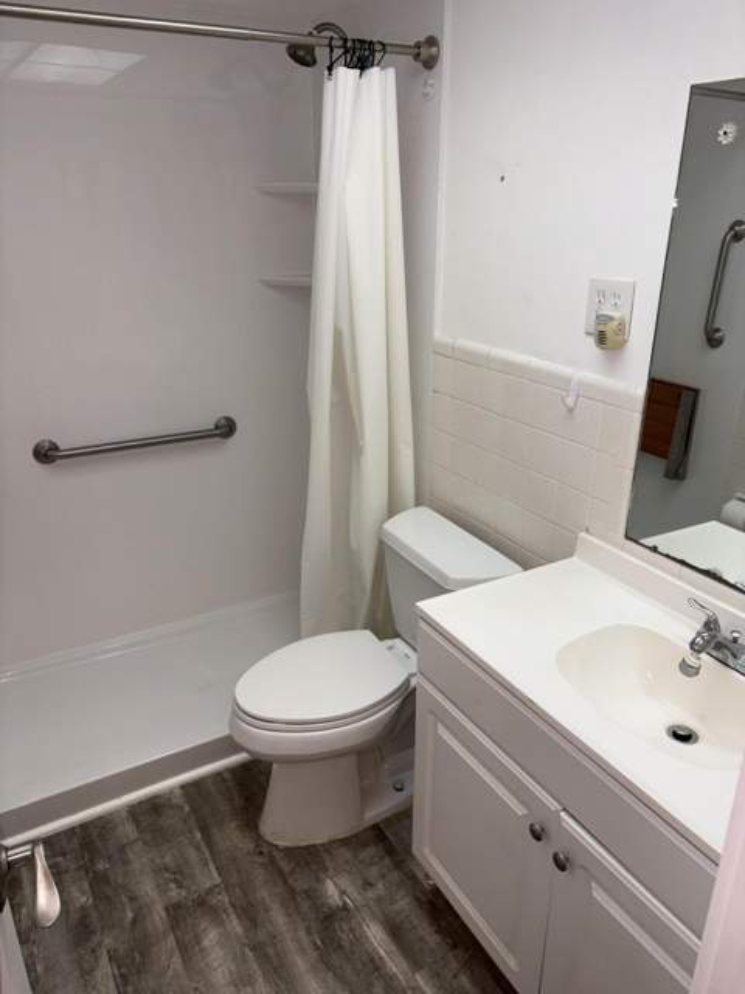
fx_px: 746
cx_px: 372
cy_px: 497
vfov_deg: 67.3
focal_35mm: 26
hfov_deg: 53.1
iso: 80
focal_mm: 5.96
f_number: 1.6
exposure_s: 1/120
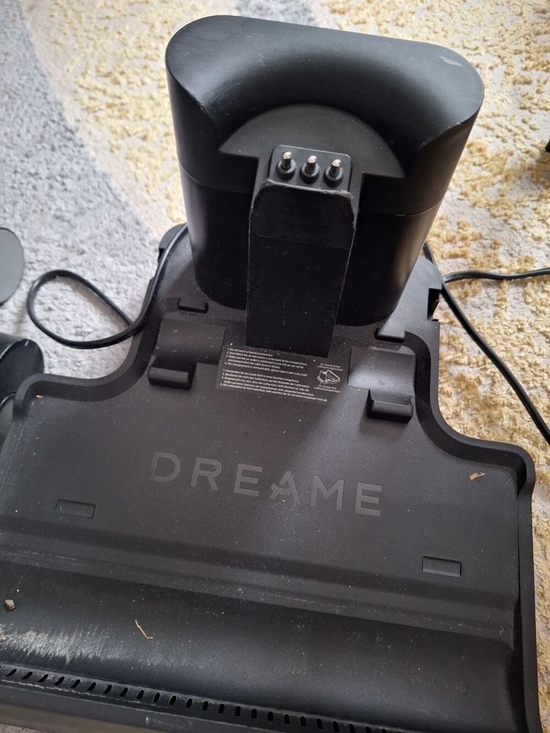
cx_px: 275
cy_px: 366
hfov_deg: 58.9
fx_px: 487
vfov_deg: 73.9
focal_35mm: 23
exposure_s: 1/25
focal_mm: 5.54
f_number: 1.8
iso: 400
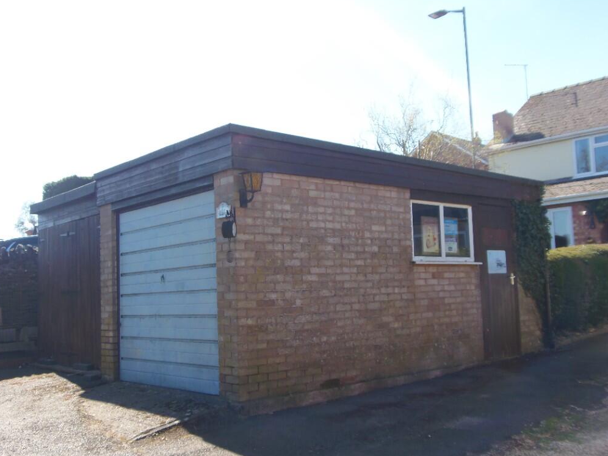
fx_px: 632
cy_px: 225
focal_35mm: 36
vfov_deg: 39.7
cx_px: 296
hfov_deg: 51.3
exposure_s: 1/250
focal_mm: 6.5
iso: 64
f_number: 3.4
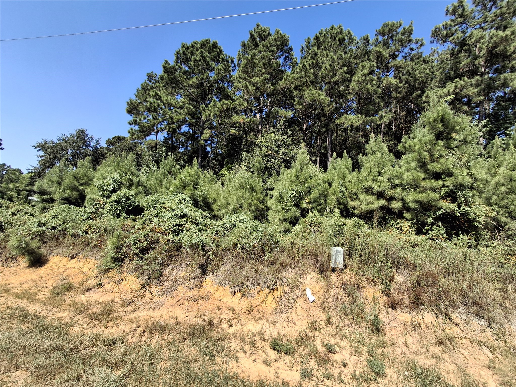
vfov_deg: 78.1
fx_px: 239
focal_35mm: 16
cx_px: 258
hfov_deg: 94.5
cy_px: 194
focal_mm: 1.64
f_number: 2.2
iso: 40
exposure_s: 1/786
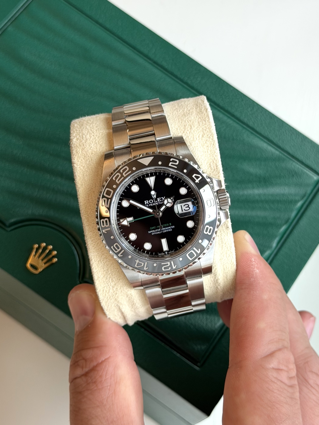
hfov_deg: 30.3
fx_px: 590
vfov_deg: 39.7
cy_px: 212
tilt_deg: -68.0
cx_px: 160
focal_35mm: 48
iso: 50
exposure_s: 1/206
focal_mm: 6.76
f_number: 1.78
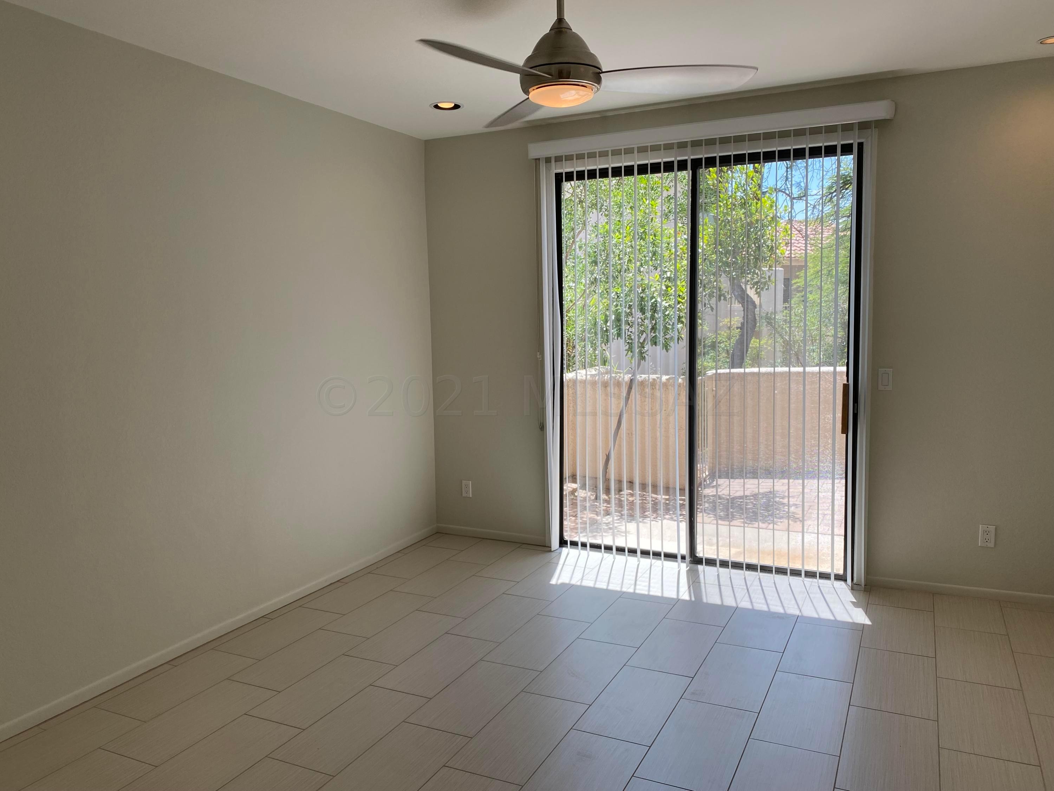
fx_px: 792
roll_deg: +1.0
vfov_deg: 53.1
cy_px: 396
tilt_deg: -4.5
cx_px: 527
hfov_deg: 67.3
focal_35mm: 26
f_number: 1.8
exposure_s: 1/354
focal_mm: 4.25
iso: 32
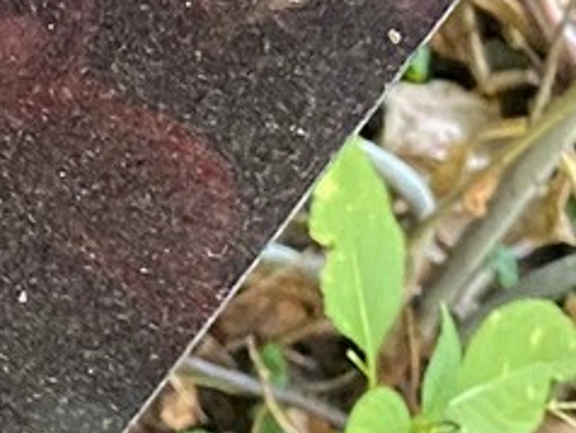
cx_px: -895
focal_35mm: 157
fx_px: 2615
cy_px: -169
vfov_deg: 9.3
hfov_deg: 10.5
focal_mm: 4.25
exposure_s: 1/47
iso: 500
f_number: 1.8
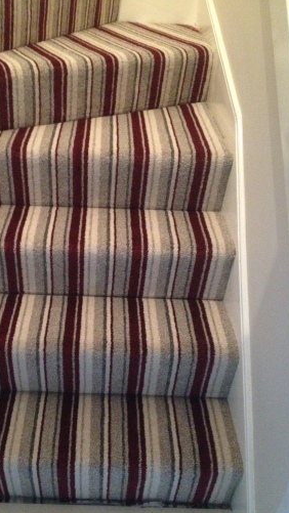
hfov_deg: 30.2
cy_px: 260
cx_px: 95
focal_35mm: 39
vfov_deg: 51.6
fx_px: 531
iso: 800
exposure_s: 1/15
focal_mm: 4.28
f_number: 2.4
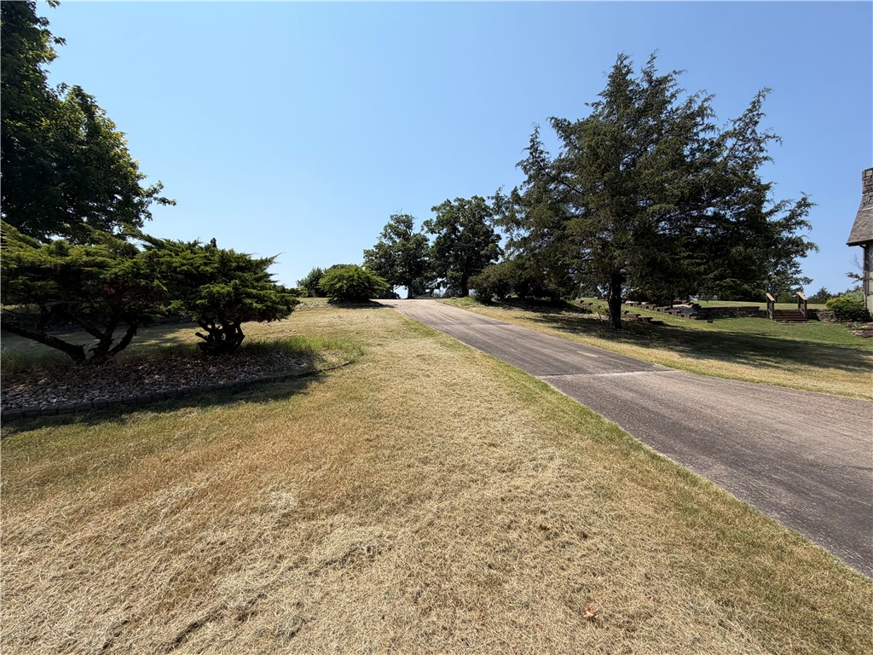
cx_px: 436
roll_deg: -0.7
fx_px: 353
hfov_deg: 102.1
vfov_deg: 85.7
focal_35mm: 14
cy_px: 328
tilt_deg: -0.7
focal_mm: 2.22
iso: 20
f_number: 2.2
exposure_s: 1/985
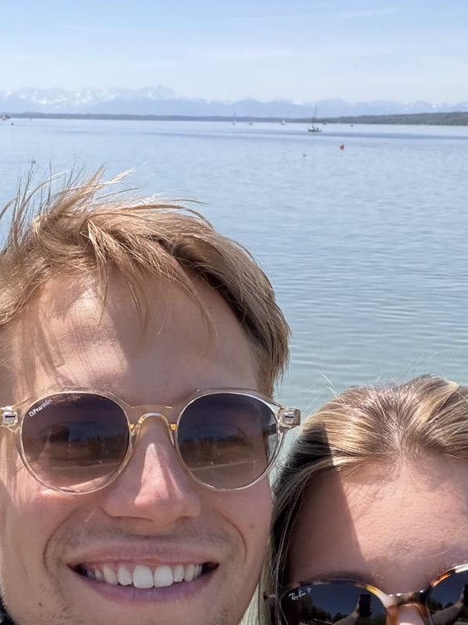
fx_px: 1100
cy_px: 334
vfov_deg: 31.7
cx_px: 192
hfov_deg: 24.0
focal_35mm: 61
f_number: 1.9
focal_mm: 2.71
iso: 40
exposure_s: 1/876
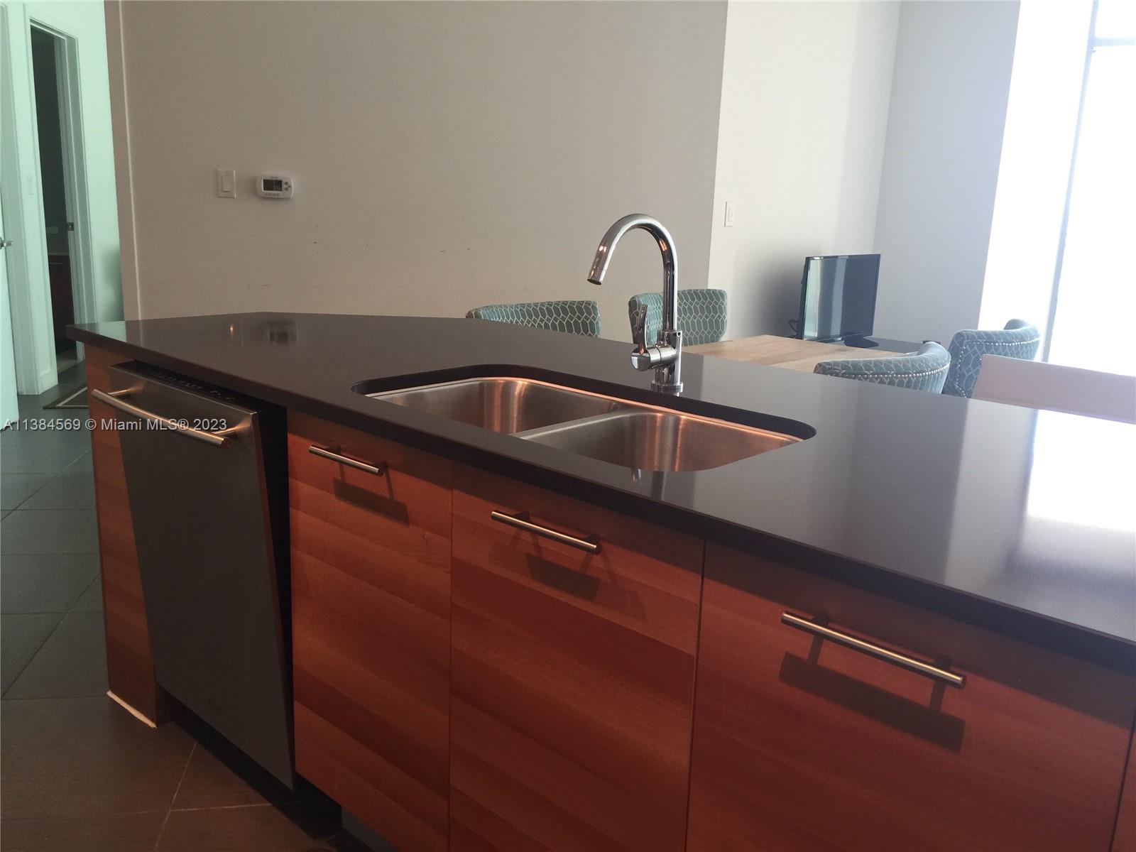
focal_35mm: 29
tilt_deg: -13.2
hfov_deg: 61.7
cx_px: 568
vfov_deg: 48.2
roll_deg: -3.4
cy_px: 426
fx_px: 952
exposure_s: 1/30
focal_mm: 4.15
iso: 32
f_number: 2.2
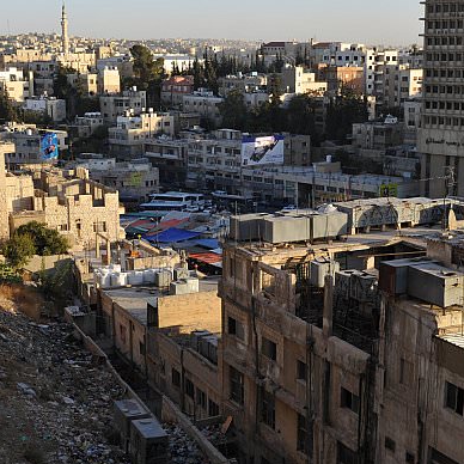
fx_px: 925
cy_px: 262
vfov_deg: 28.1
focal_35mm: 61
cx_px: 268
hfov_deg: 28.1
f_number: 7.1
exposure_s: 1/200
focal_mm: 31
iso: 200
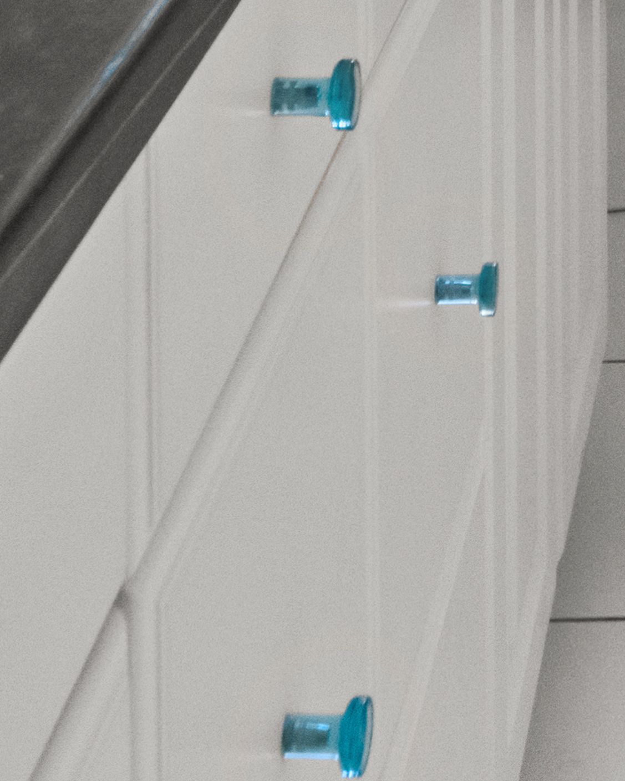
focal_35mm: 96
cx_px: 878
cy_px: -942
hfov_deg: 15.0
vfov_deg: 14.8
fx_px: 2225
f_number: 11
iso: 3200
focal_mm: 15.2
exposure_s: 1/20
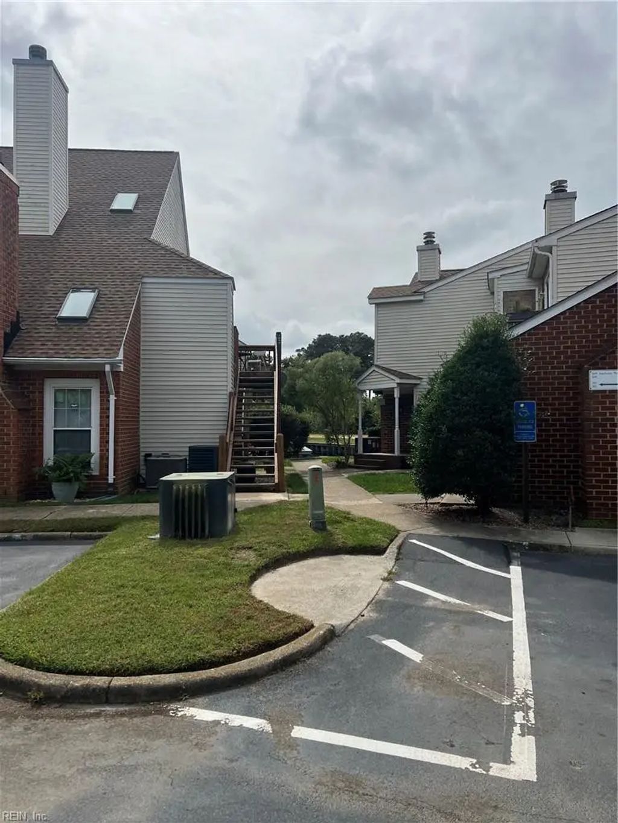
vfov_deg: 67.3
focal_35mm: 26
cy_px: 412
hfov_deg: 53.1
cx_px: 309
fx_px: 619
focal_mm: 5.7
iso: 50
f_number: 1.5
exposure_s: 1/9434
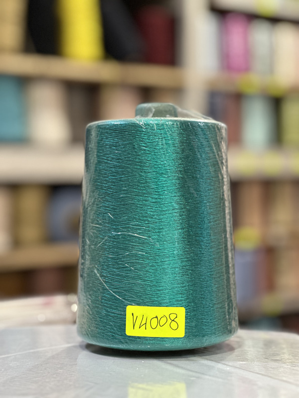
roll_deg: -0.2
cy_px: 199
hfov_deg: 19.1
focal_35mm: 77
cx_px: 150
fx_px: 887
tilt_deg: -0.9
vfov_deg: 25.3
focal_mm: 9
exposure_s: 1/33
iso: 200
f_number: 2.8
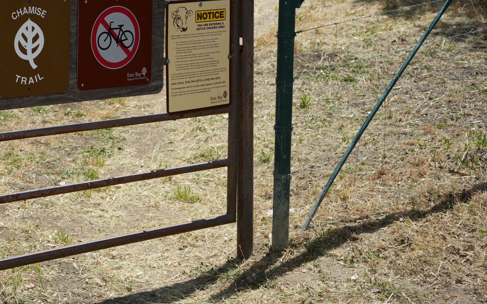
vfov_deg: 15.3
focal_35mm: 85
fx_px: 1128
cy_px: 58
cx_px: 100
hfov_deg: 24.0
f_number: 4.5
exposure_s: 1/1000
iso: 160
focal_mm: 50
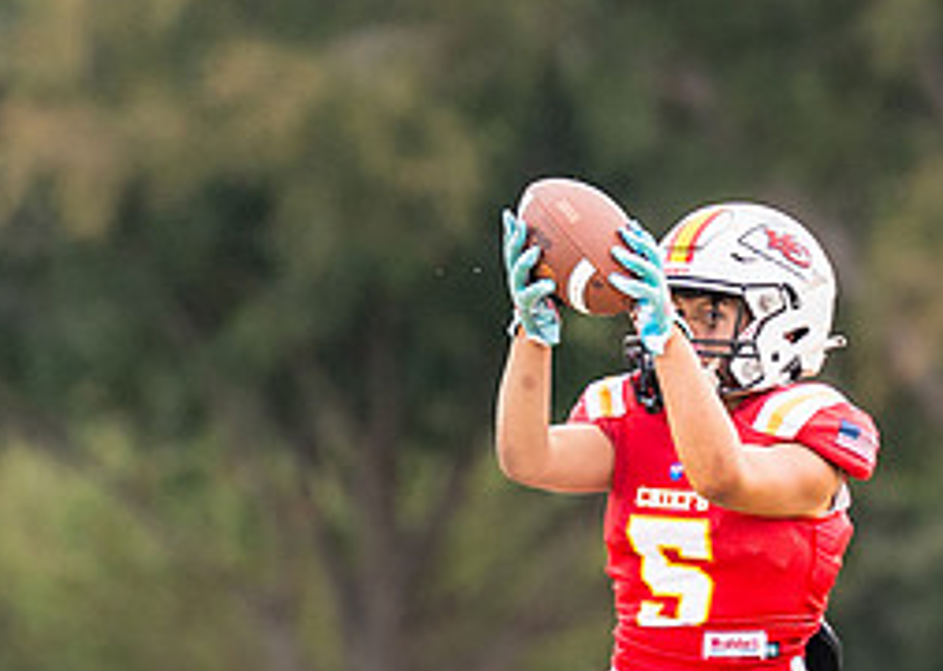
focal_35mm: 1216
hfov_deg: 1.7
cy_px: 341
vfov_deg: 1.2
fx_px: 32523
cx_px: 713
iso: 160
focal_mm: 200
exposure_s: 1/1250
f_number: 2.8
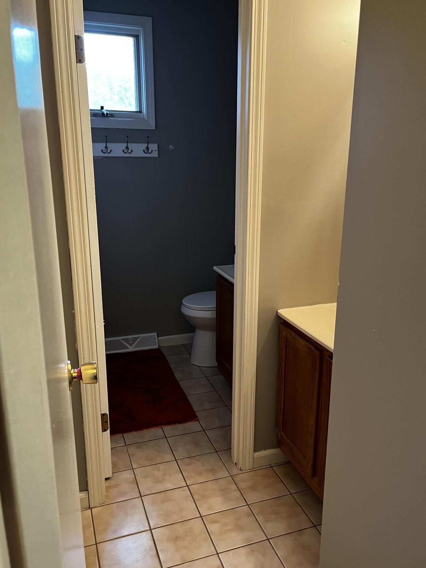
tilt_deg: -15.1
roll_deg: -1.8
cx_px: 234
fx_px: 492
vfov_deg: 60.0
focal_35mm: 30
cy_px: 285
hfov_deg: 46.7
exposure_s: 1/60
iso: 200
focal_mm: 5.1
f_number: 1.6
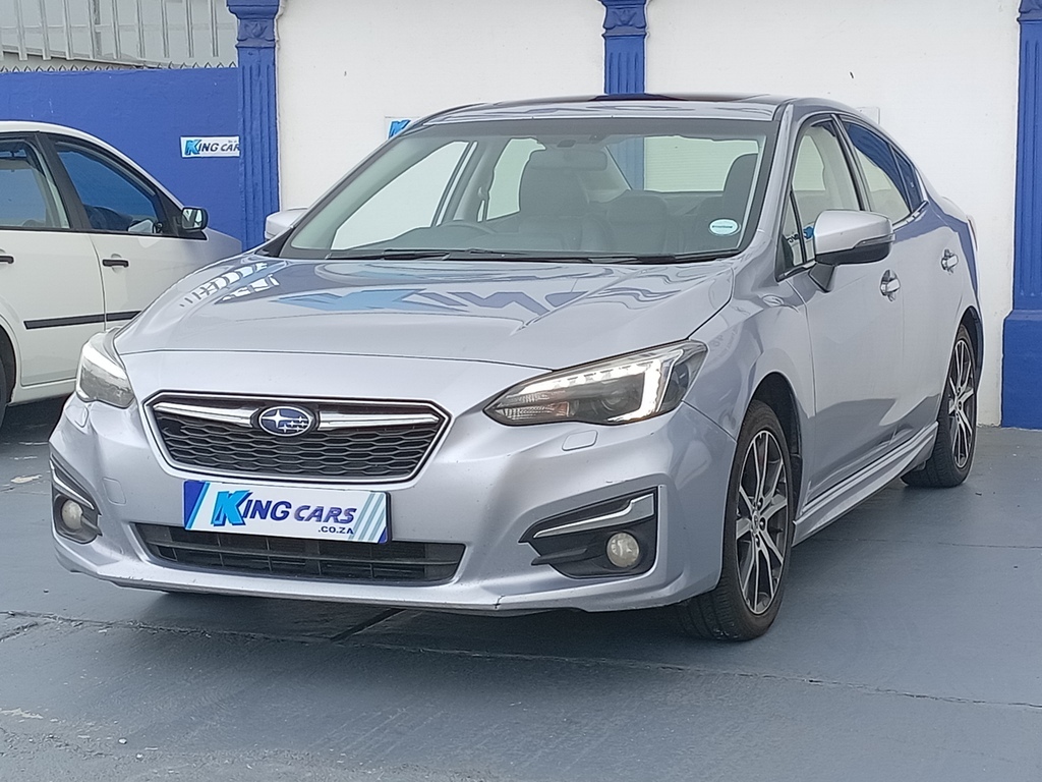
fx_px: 2137
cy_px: 391
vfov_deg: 20.7
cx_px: 521
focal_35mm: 71
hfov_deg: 27.4
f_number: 1.8
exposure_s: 1/284
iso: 104
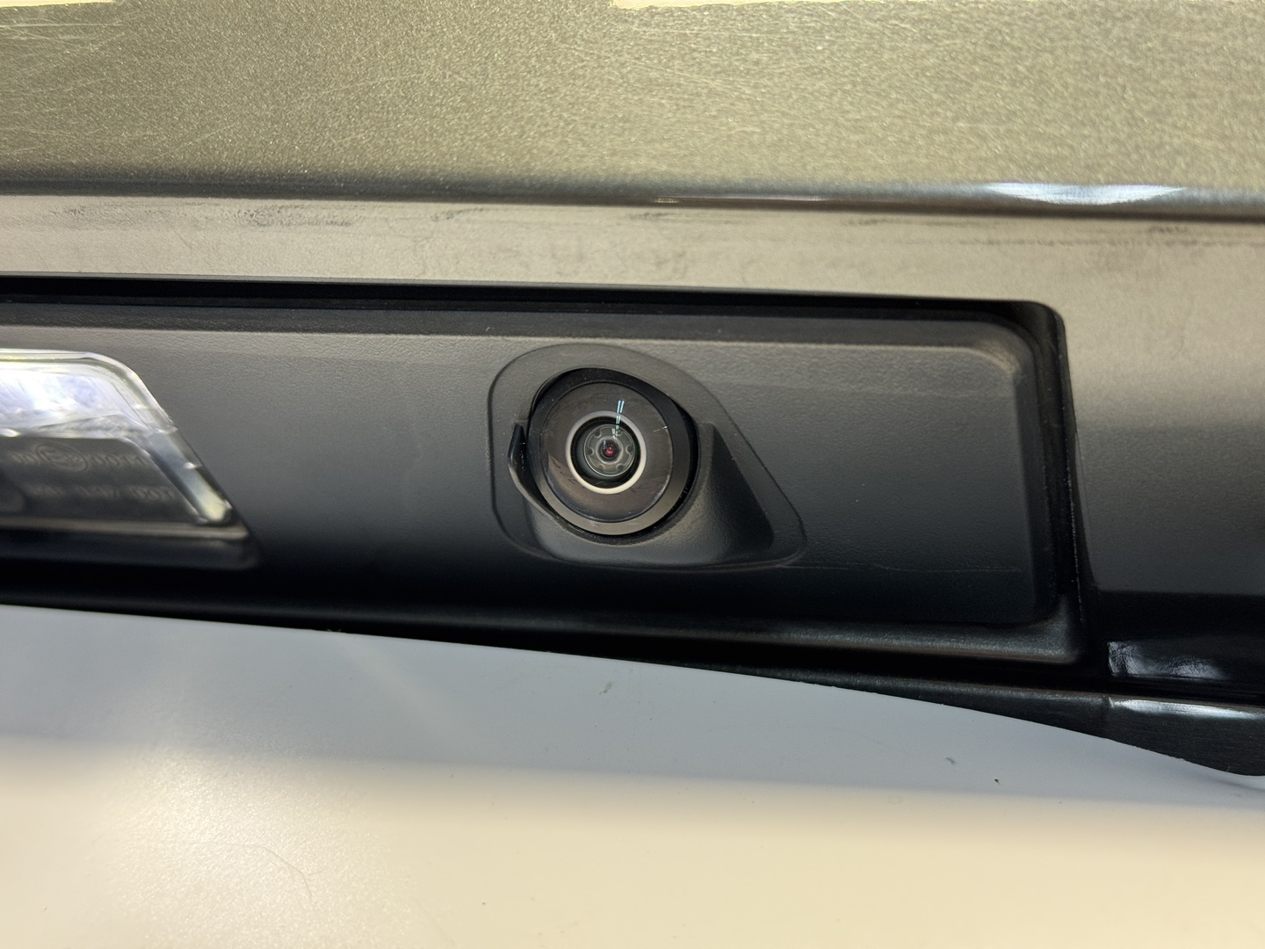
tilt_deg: -8.5
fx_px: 1754
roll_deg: +0.6
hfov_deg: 39.7
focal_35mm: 48
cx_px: 632
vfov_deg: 30.3
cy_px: 474
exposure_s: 1/50
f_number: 1.78
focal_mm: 6.76
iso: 50
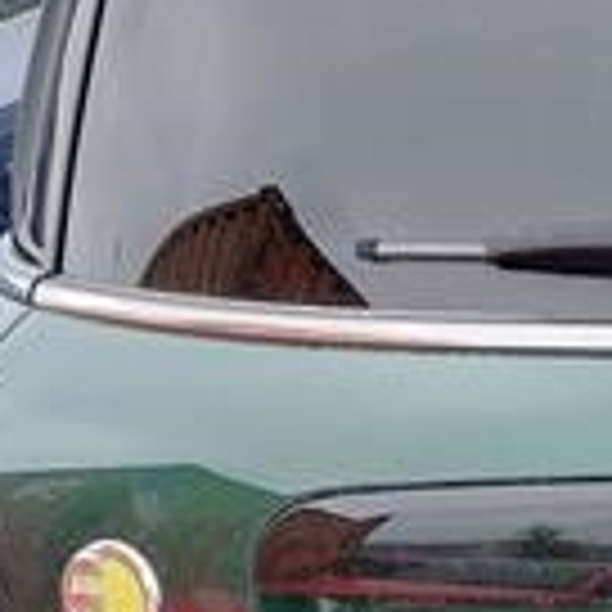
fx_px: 2000
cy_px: 531
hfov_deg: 16.0
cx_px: 914
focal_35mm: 100
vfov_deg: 17.2
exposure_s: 1/143
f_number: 1.8
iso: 25
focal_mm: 5.23
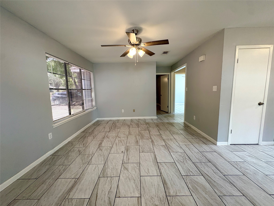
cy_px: 103
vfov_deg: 85.7
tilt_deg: -6.8
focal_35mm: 14
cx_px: 137
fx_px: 111
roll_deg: +1.7
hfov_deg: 102.1
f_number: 2.2
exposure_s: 1/120
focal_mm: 2.22
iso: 200
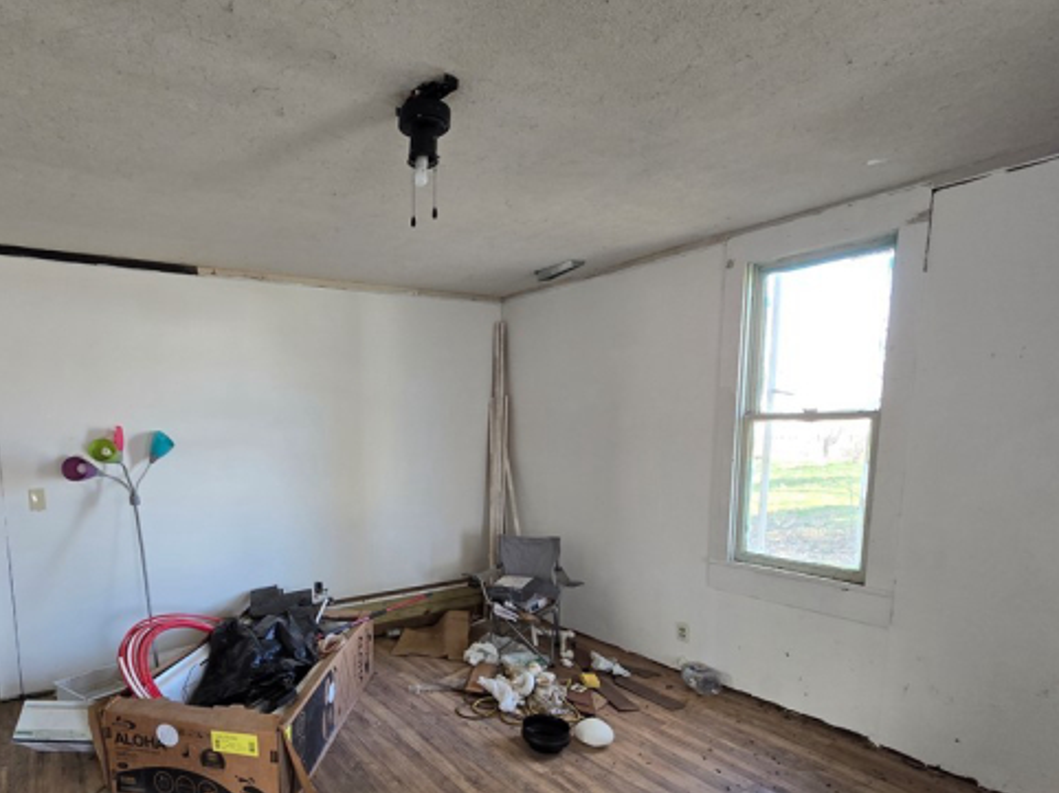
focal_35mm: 18
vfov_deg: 70.4
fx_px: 550
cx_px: 364
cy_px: 496
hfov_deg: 85.1
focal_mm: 2.2
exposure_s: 1/60
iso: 125
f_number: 2.2
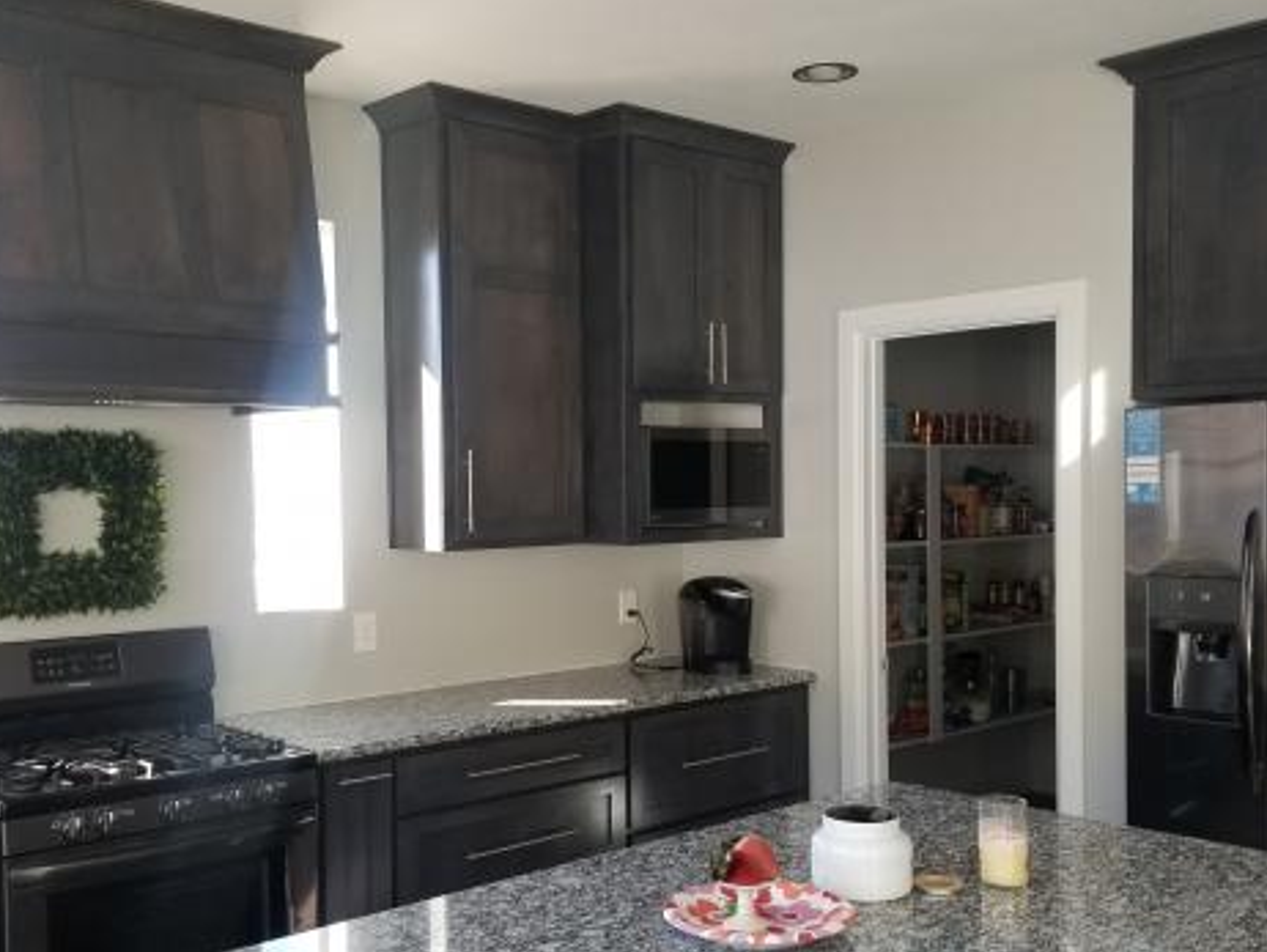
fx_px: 1318
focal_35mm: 36
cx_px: 639
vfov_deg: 39.6
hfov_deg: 51.3
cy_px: 560
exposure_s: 1/100
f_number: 1.7
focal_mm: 4.25
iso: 80
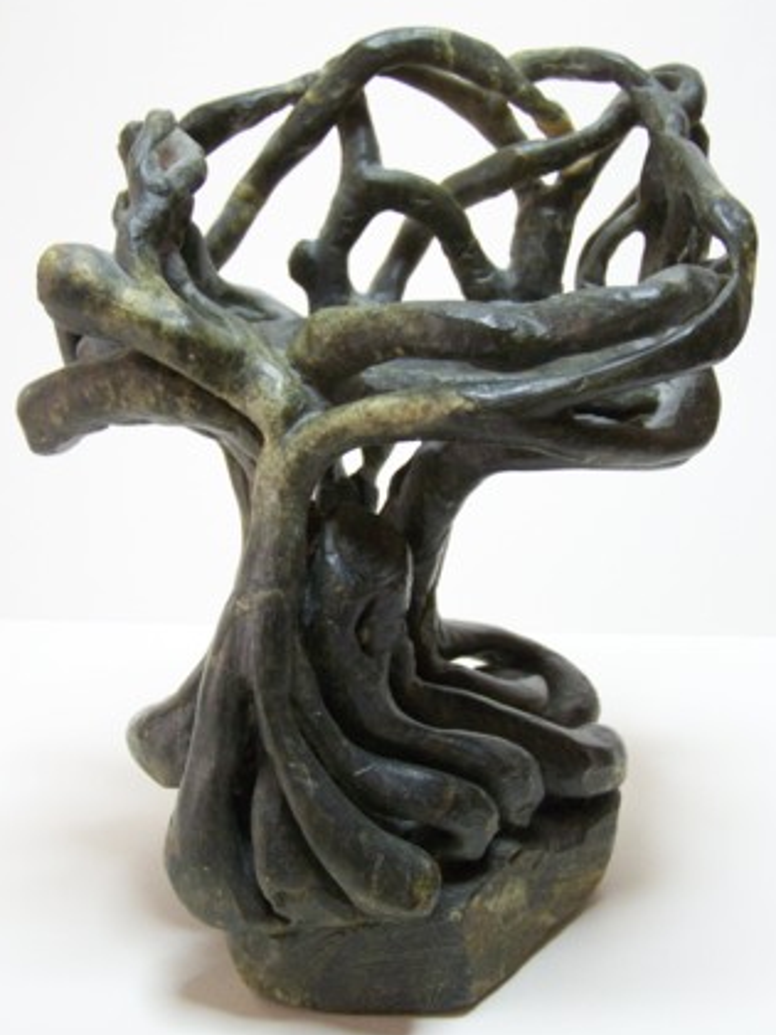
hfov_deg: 26.1
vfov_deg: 34.3
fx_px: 1674
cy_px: 492
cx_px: 397
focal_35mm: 56
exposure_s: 1/15
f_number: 3
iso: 160
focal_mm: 8.5
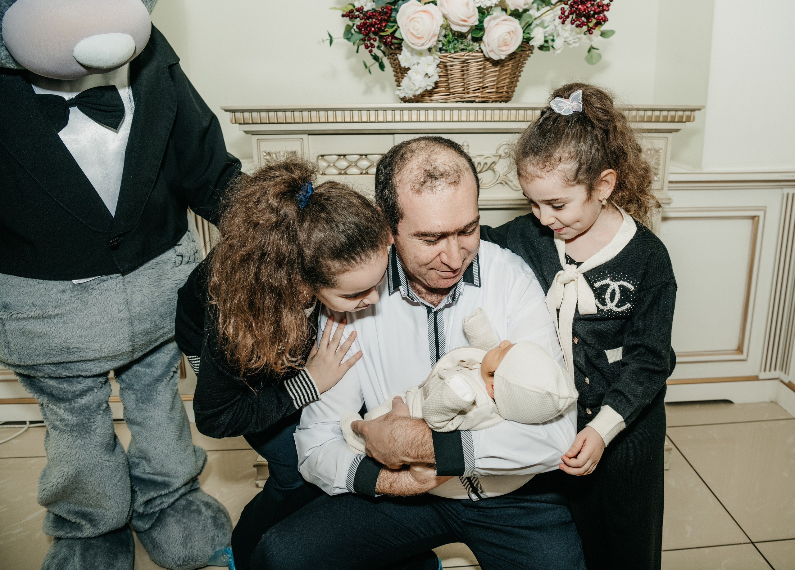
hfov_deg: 63.0
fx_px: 646
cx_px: 447
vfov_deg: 47.7
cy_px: 272
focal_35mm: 29
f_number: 4.5
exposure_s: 1/160
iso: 320
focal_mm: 26
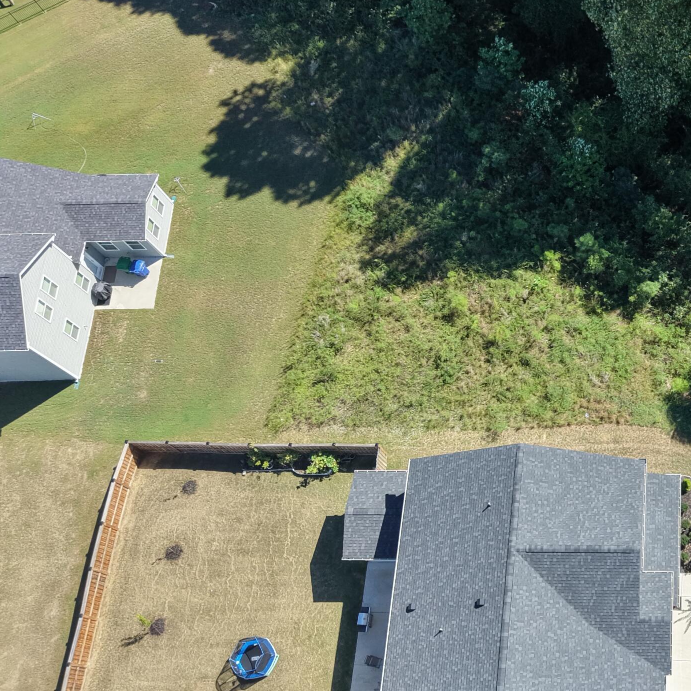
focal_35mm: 46
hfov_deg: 33.7
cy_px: 326
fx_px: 1039
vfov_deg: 36.8
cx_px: 684
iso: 330
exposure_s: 1/350
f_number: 1.8
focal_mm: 8.67
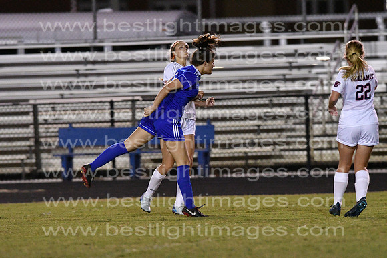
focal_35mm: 450
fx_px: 4838
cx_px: 194
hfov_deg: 4.6
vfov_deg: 3.1
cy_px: 129
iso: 10000
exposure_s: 1/640
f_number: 3.5
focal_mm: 300
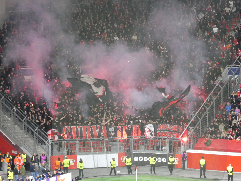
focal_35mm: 200
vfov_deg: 7.4
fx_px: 1392
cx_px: 120
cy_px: 90
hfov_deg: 9.9
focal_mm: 35.8
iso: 1250
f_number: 5.6
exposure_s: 1/80
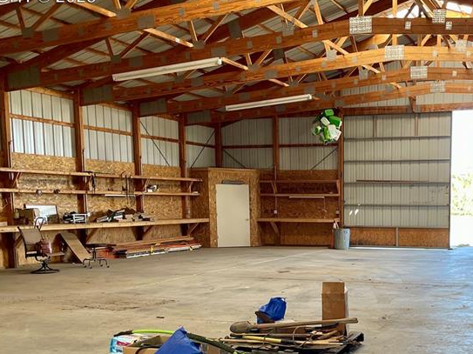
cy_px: 288
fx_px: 669
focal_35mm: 49
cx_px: 371
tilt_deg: -8.4
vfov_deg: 28.9
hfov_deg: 37.7
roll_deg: +0.3
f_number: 1.6
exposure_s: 1/121
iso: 80
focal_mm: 4.2
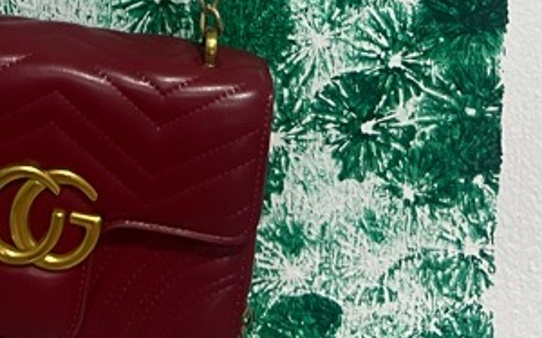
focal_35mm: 92
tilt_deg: -2.8
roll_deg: -1.4
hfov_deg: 22.2
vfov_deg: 11.9
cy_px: -437
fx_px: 1358
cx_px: 94
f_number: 1.5
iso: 125
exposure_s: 1/50
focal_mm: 5.7
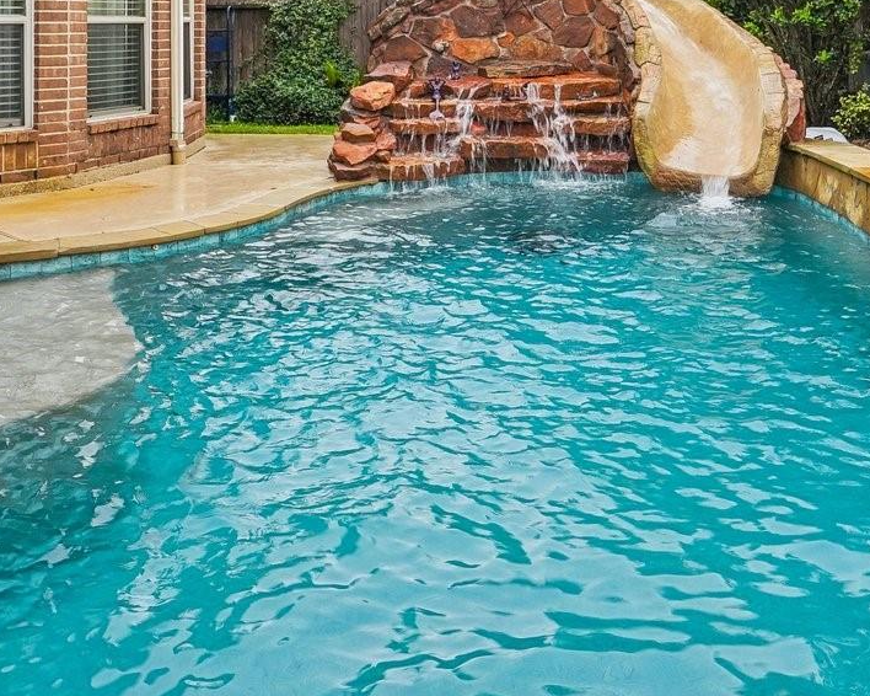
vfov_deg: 35.8
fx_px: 978
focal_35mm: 38
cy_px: 20
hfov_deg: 47.8
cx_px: 505
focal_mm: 14
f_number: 8
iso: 500
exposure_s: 1/40
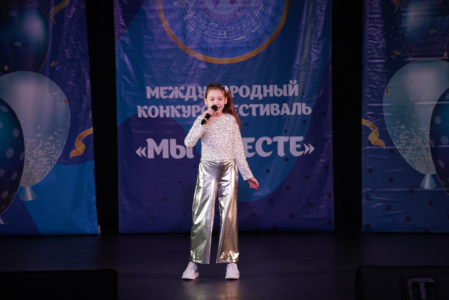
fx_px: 1871
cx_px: 224
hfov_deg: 13.7
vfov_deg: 9.1
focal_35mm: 150
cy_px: 150
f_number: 4
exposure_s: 1/400
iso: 1600
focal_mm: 150
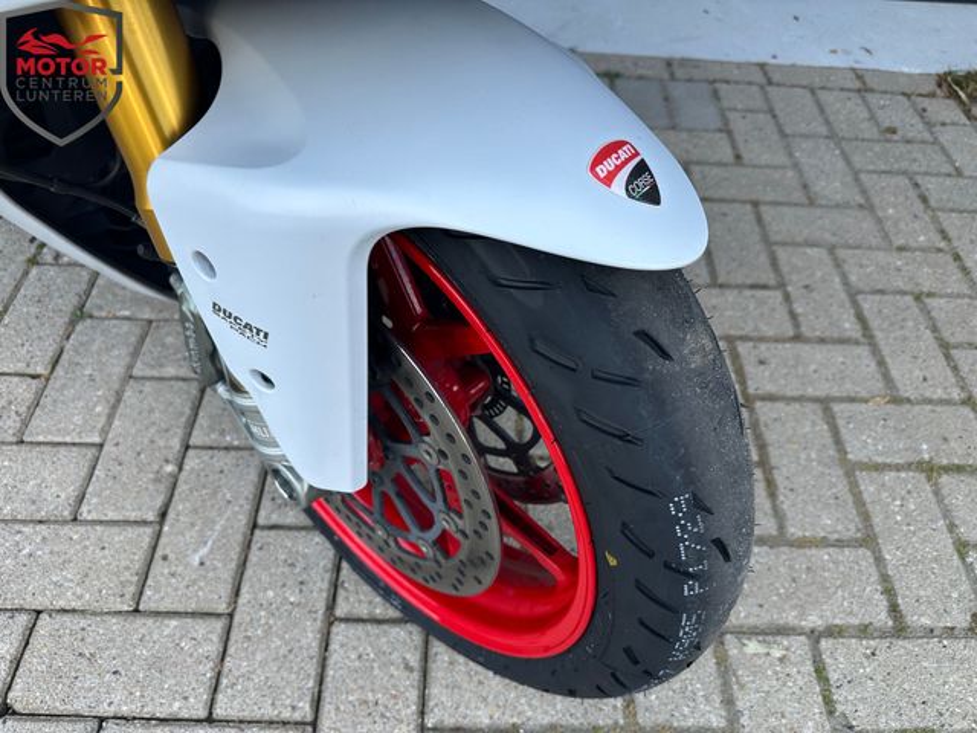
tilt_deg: -49.4
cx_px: 488
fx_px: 677
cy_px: 366
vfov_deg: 56.8
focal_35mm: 24
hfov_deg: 71.6
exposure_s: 1/555
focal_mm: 6.86
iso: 80
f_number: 1.78
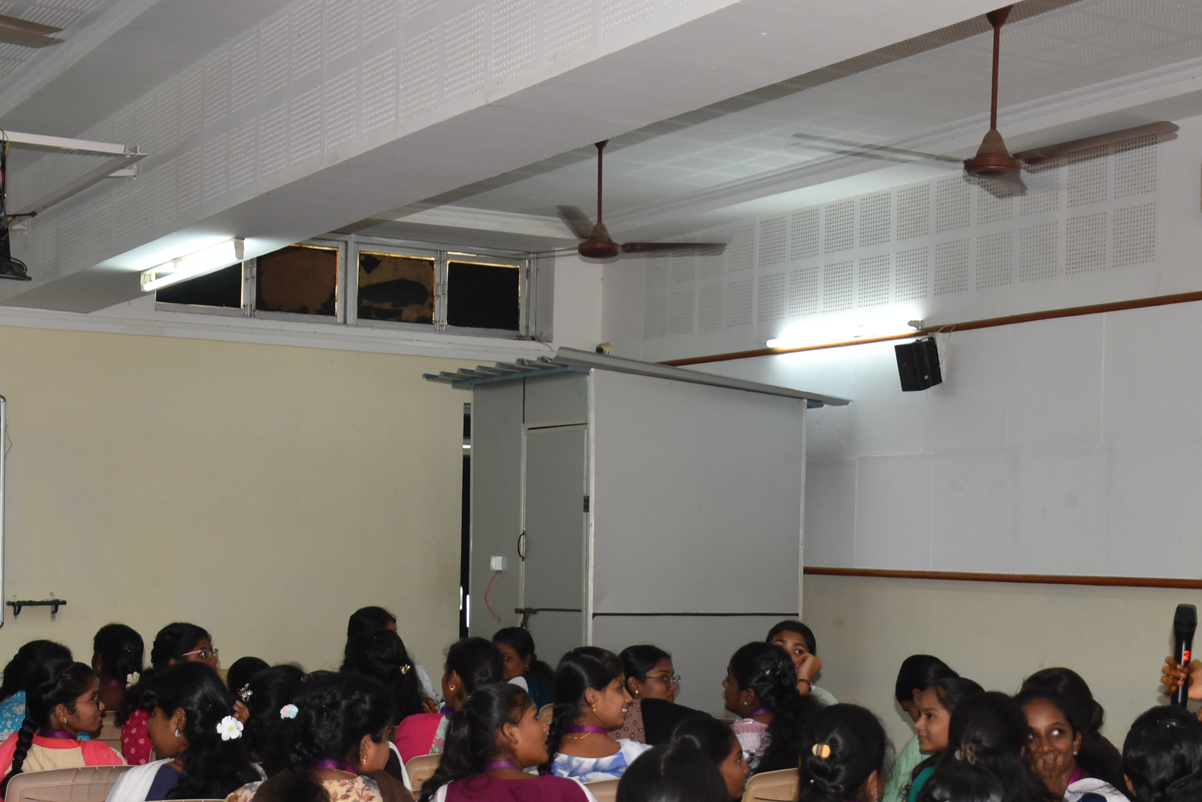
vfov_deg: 22.9
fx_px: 1970
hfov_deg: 33.9
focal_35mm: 59
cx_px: 621
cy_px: 559
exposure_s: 1/60
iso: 400
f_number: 3.8
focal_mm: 22
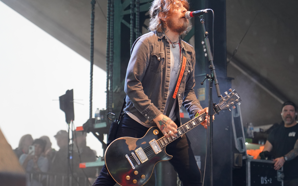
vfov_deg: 10.7
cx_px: 164
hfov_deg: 17.1
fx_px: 991
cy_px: 78
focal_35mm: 122
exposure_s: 1/160
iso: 3200
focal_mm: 105
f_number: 4
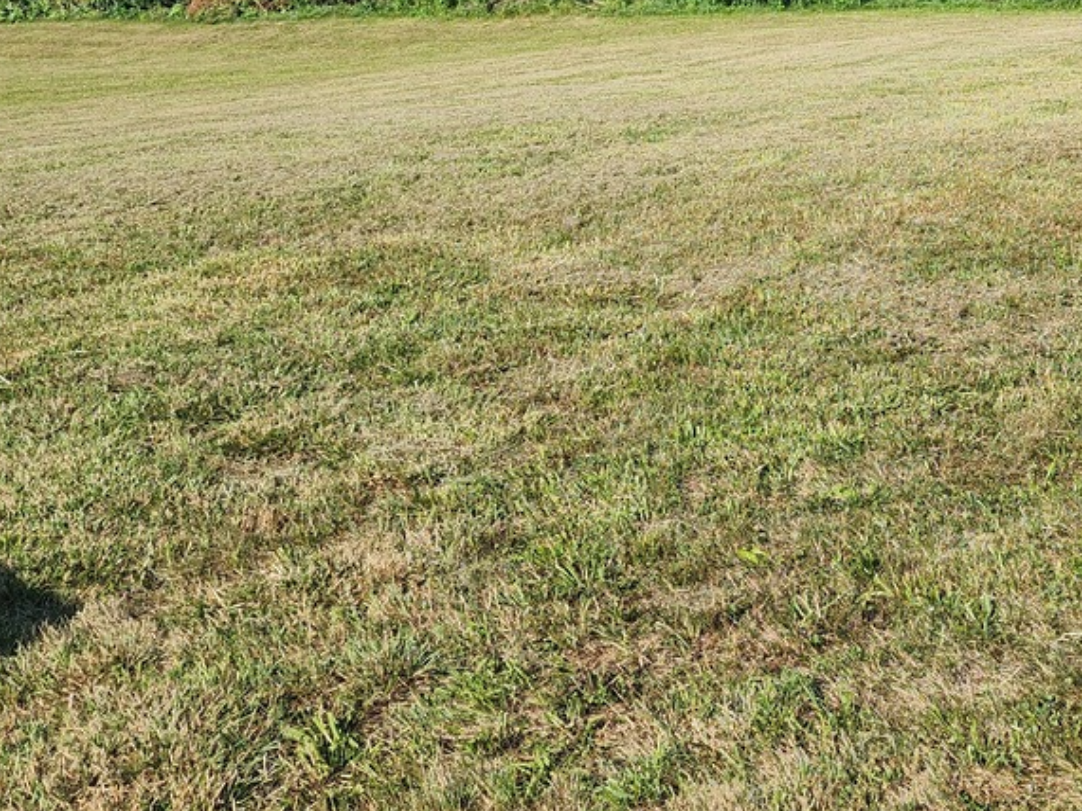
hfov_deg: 32.4
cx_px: 855
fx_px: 1813
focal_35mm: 58
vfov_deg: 24.4
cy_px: 51
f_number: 1.8
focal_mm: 6.4
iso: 12
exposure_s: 1/754
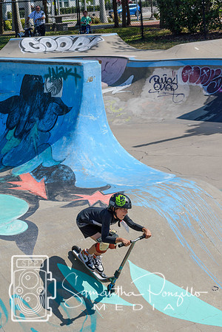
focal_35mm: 105
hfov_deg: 13.0
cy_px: 166
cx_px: 111
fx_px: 971
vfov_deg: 19.5
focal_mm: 70
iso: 200
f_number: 8
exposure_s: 1/1000
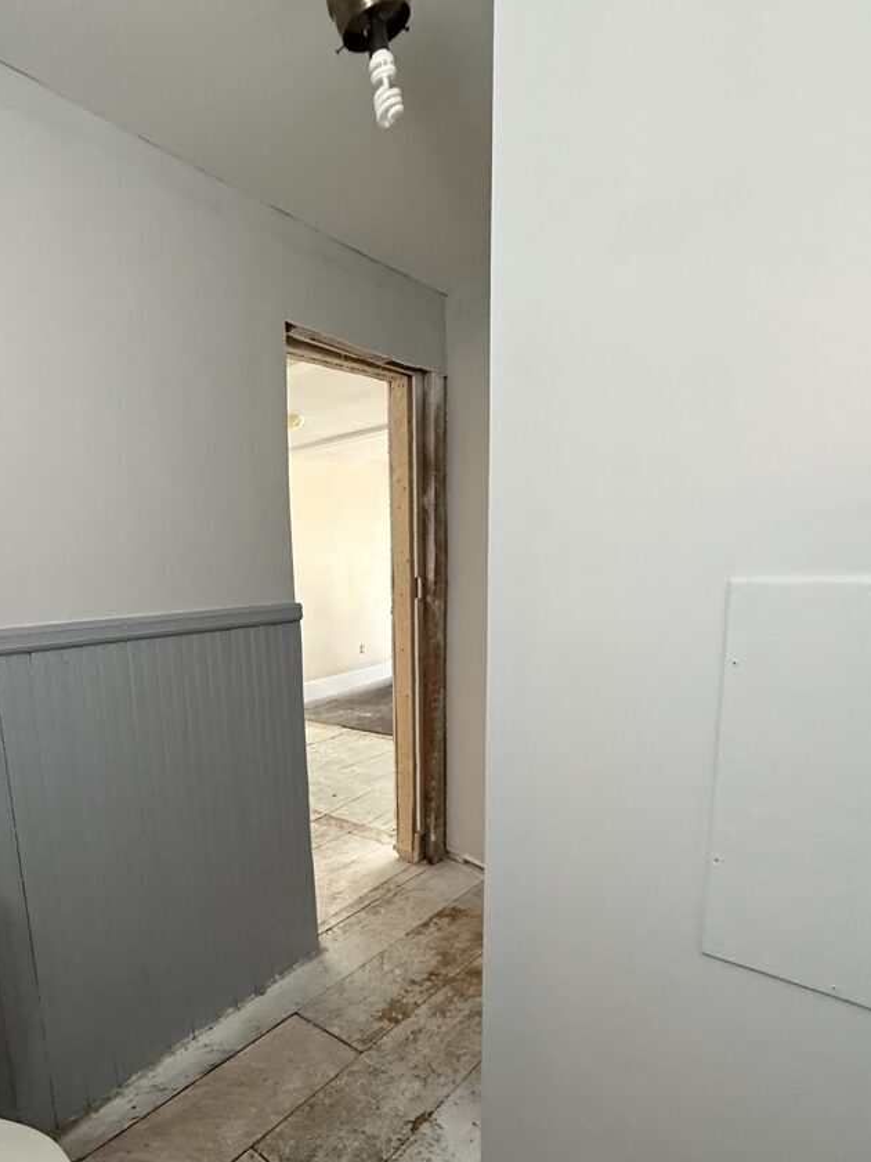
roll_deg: +4.2
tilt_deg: -9.9
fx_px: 671
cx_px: 285
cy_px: 686
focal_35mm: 20
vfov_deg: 81.0
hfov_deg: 64.1
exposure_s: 1/60
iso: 500
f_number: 2.2
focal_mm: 2.22
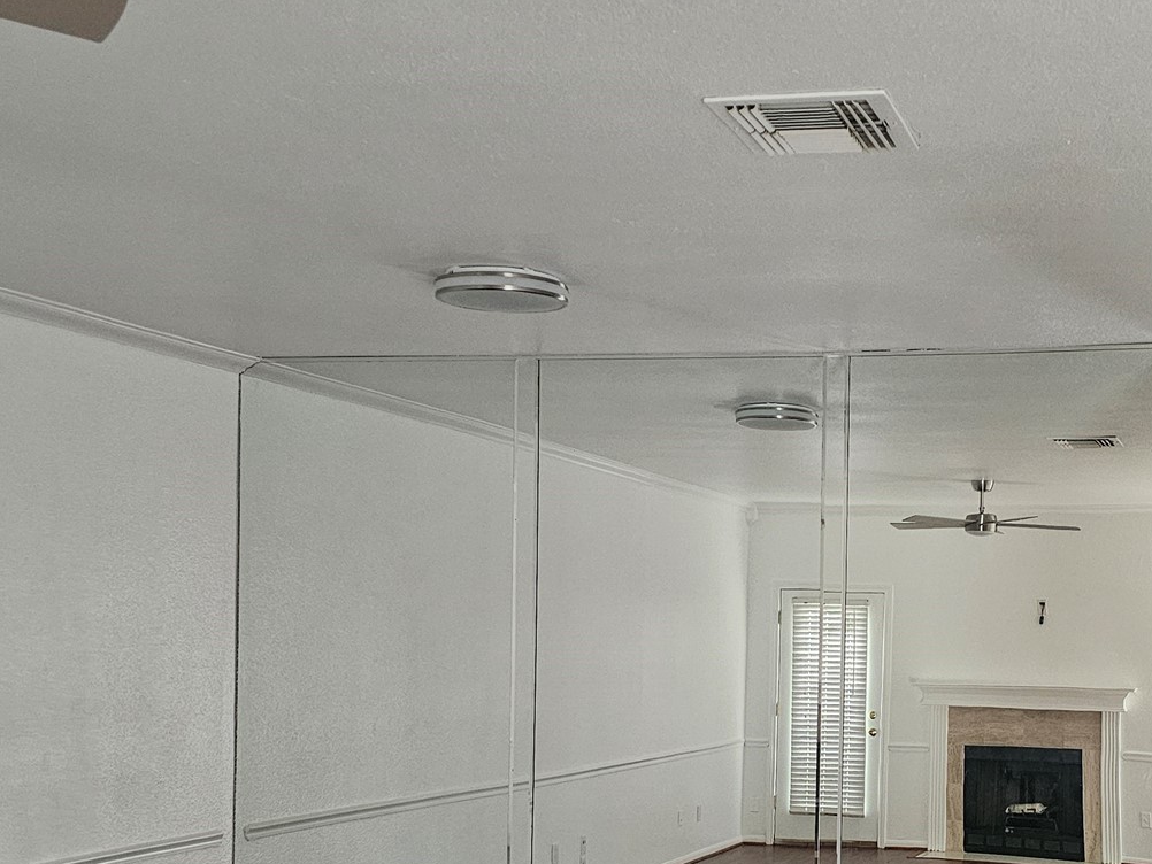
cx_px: 892
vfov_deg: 30.3
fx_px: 1565
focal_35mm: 47
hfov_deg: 39.1
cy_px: 669
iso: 800
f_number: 1.7
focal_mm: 6.3
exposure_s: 1/120
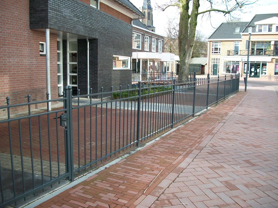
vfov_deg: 44.2
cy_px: 104
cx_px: 139
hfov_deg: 56.8
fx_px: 257
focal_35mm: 32
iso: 80
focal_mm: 5.7
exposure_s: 1/200
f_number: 2.9
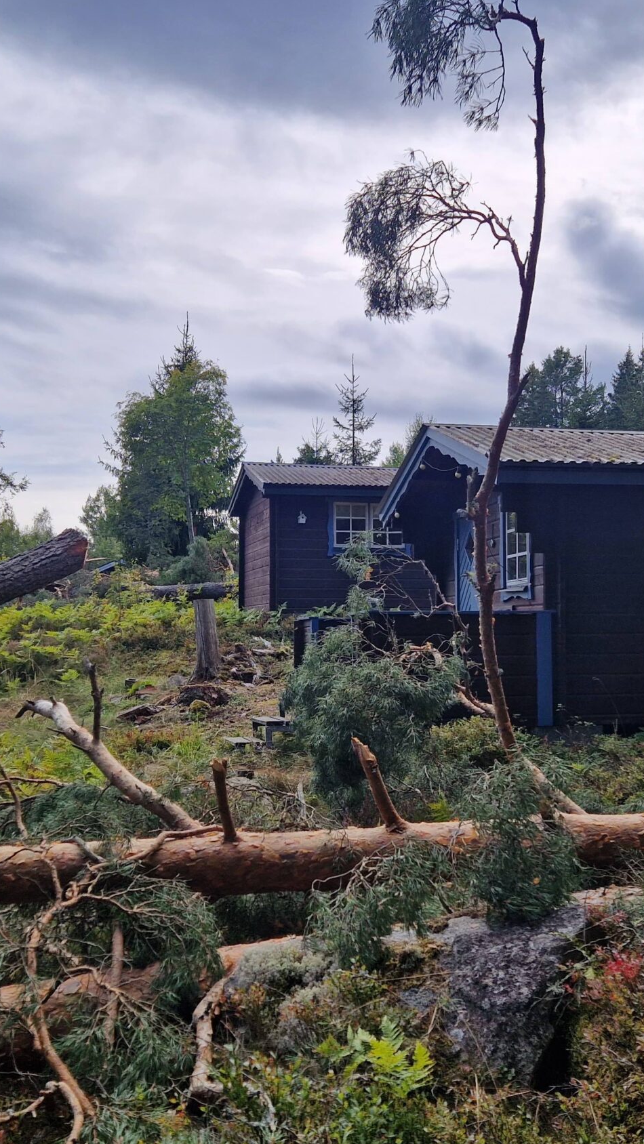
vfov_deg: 52.8
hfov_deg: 31.2
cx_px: 371
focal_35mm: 38
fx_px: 1153
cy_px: 595
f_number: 1.8
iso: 50
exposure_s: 1/1544
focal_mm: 5.4
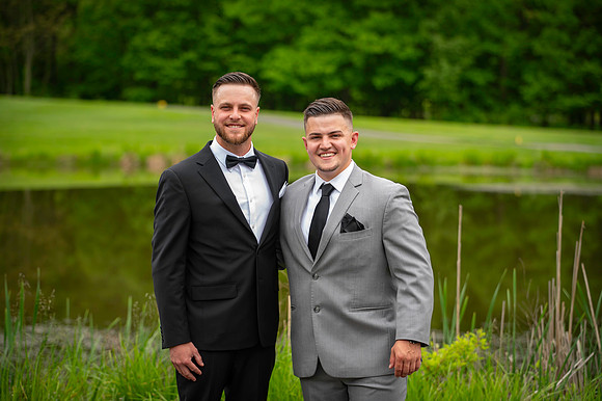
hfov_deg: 20.0
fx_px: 1705
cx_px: 301
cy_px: 200
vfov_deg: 13.4
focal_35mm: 102
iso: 64
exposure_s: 1/250
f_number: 2.8
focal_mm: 102
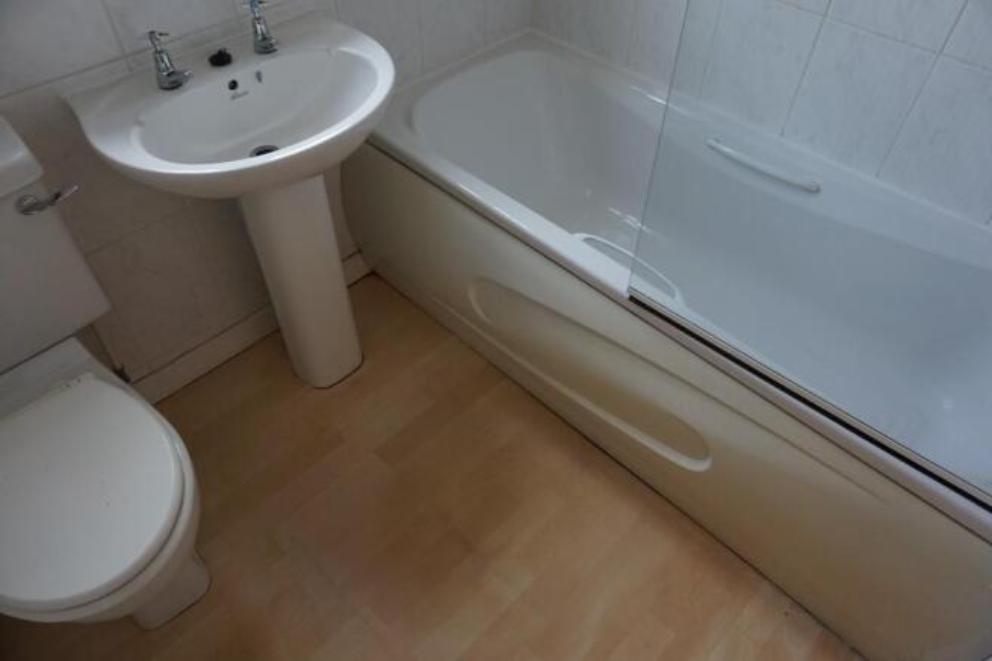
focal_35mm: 24
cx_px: 496
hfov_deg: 73.8
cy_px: 330
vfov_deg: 53.1
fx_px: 661
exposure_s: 1/160
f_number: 4
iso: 400
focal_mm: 16
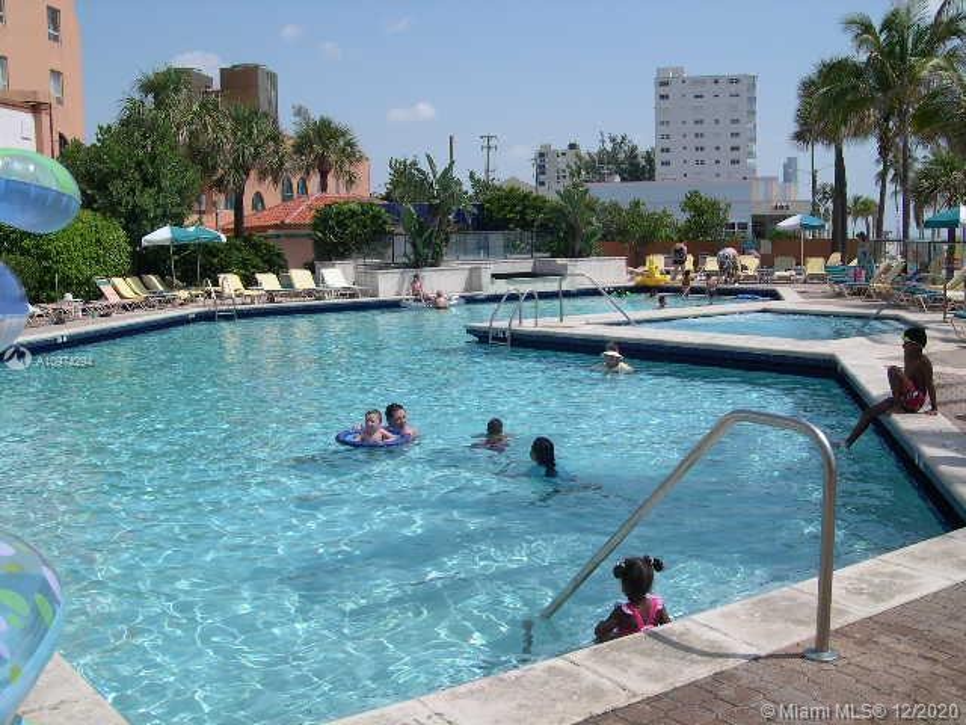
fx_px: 1060
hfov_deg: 49.0
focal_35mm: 38
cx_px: 483
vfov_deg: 37.7
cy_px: 362
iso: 100
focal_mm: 8
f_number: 7.6
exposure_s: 1/290
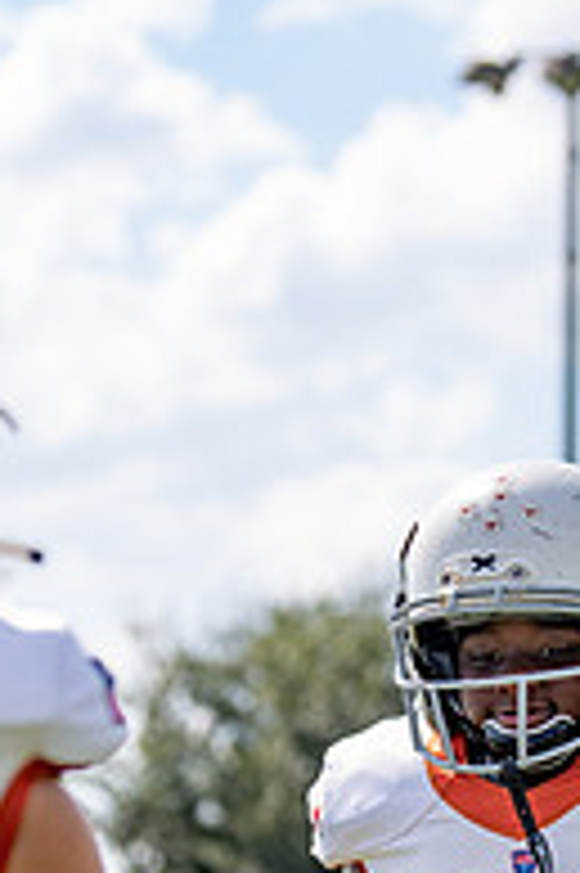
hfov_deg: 6.1
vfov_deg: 9.1
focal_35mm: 224
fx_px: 5423
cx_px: 571
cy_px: 855
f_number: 2.8
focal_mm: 70
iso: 100
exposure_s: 1/1600
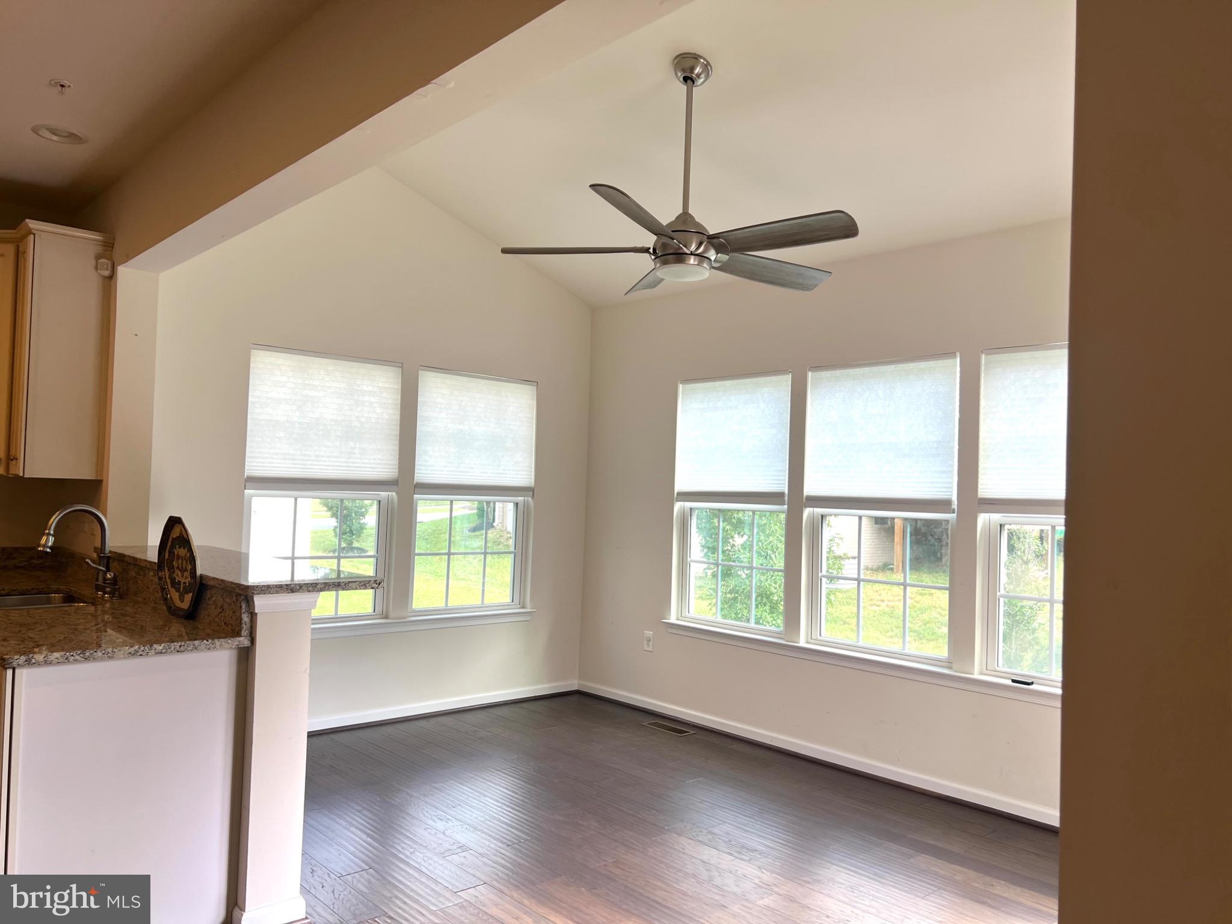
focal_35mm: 26
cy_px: 462
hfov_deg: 67.3
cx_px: 616
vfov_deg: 53.1
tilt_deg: +2.3
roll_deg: -3.0
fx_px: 925
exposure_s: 1/120
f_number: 1.5
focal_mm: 5.7
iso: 32
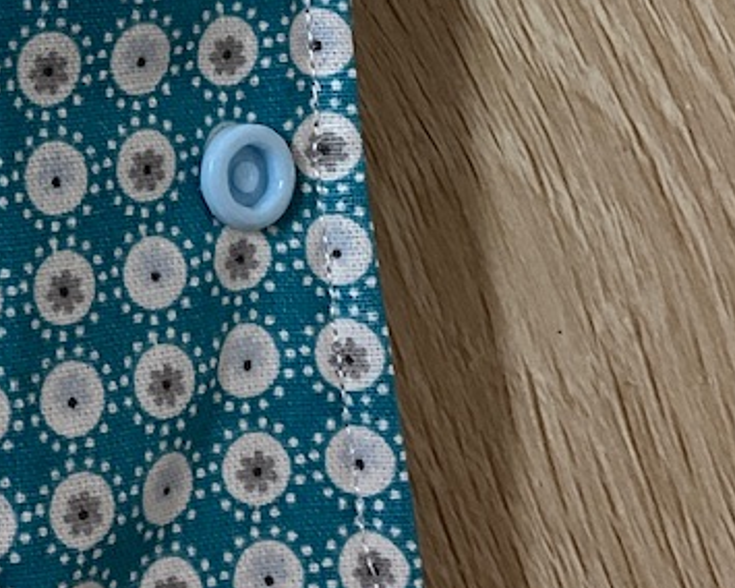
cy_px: -10
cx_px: -149
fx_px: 2219
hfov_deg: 17.9
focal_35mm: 102
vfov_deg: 14.8
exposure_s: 1/50
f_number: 1.8
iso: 40
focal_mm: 3
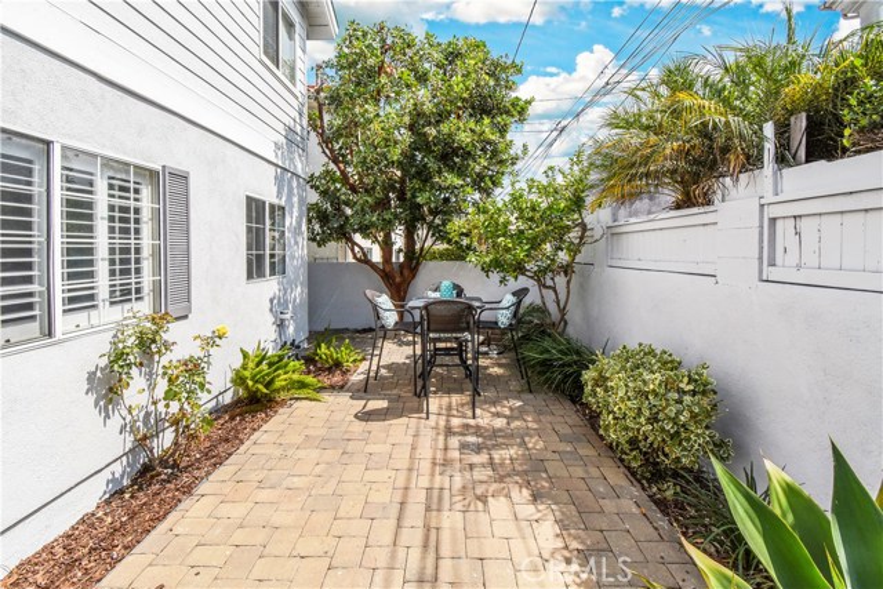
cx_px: 442
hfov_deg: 100.4
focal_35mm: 15
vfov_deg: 77.4
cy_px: 294
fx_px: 368
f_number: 11
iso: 250
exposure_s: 1/500
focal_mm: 10
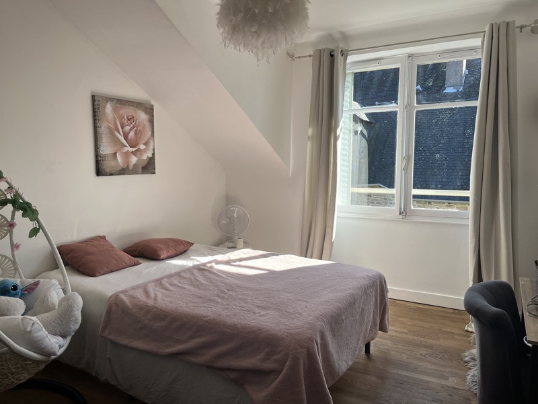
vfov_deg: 53.1
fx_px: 404
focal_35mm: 26
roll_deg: -0.4
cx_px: 269
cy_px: 202
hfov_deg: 67.3
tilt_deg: -6.5
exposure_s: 1/544
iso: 50
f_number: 1.6
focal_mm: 5.1
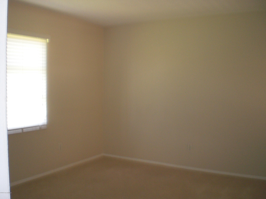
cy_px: 100
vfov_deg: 37.7
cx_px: 133
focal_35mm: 38
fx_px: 292
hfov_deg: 49.0
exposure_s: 1/30
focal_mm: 6.3
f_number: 3.1
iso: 200
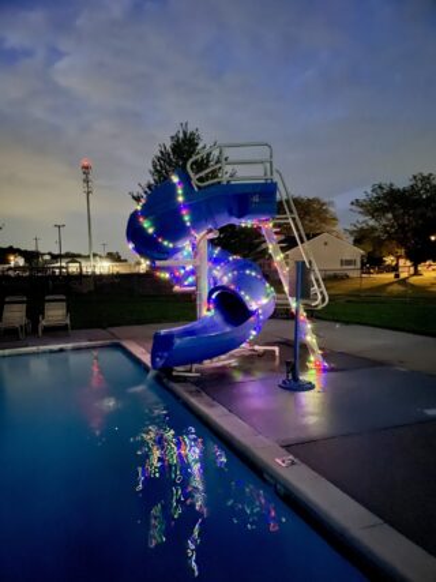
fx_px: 437
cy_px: 291
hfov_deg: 53.0
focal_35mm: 26
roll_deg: +2.3
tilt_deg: -2.9
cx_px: 218
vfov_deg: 67.3
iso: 3200
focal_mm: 4.2
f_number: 1.6
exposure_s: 1/4
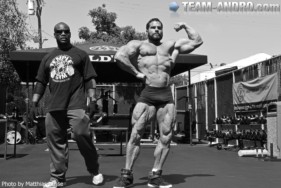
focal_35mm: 50
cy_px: 94
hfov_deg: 39.6
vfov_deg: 27.0
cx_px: 140
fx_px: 390
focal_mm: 50
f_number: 22
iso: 1250
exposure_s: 1/200
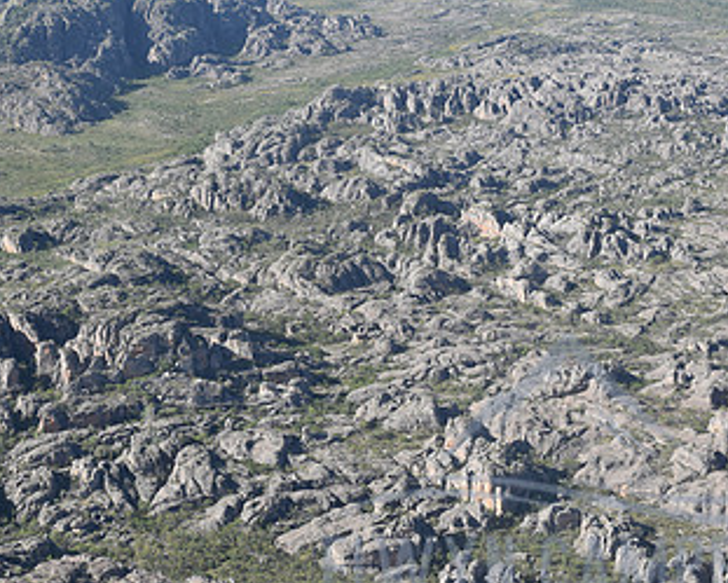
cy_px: 193
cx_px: 154
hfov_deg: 22.5
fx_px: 1810
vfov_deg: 18.2
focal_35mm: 84
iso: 200
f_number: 8
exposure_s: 1/250
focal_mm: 32
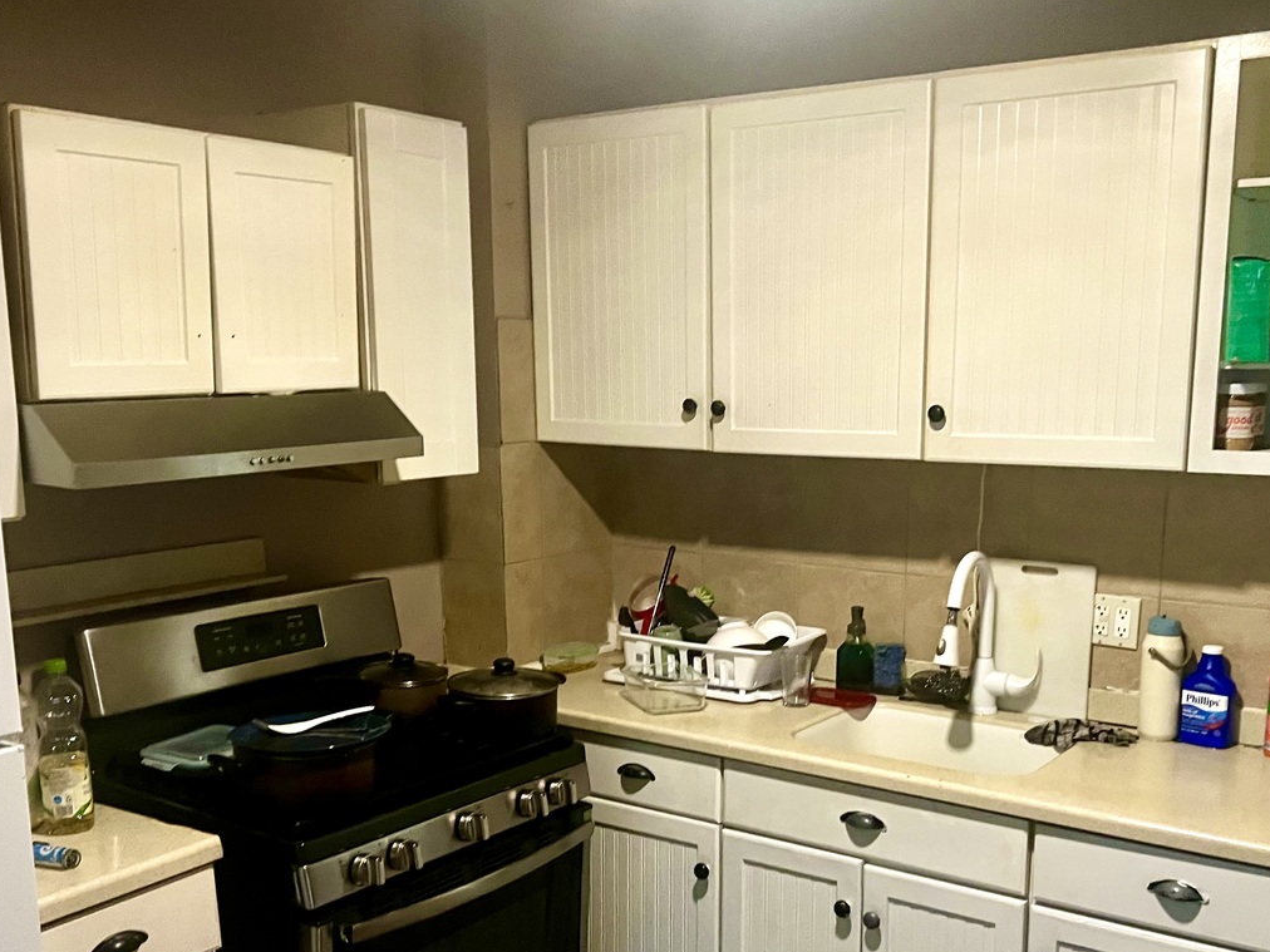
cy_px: 625
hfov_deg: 50.0
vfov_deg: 38.3
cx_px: 727
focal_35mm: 37
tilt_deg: -11.6
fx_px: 1357
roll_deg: -0.5
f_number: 1.5
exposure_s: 1/30
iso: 500
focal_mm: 5.7
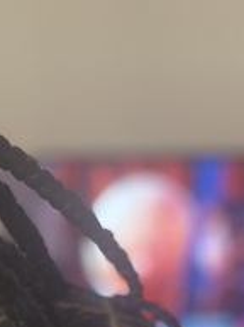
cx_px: 83
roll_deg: -0.5
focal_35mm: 81
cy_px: 481
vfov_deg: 20.8
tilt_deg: -24.9
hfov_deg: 18.1
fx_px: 764
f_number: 1.6
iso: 500
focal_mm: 5.1
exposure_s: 1/30
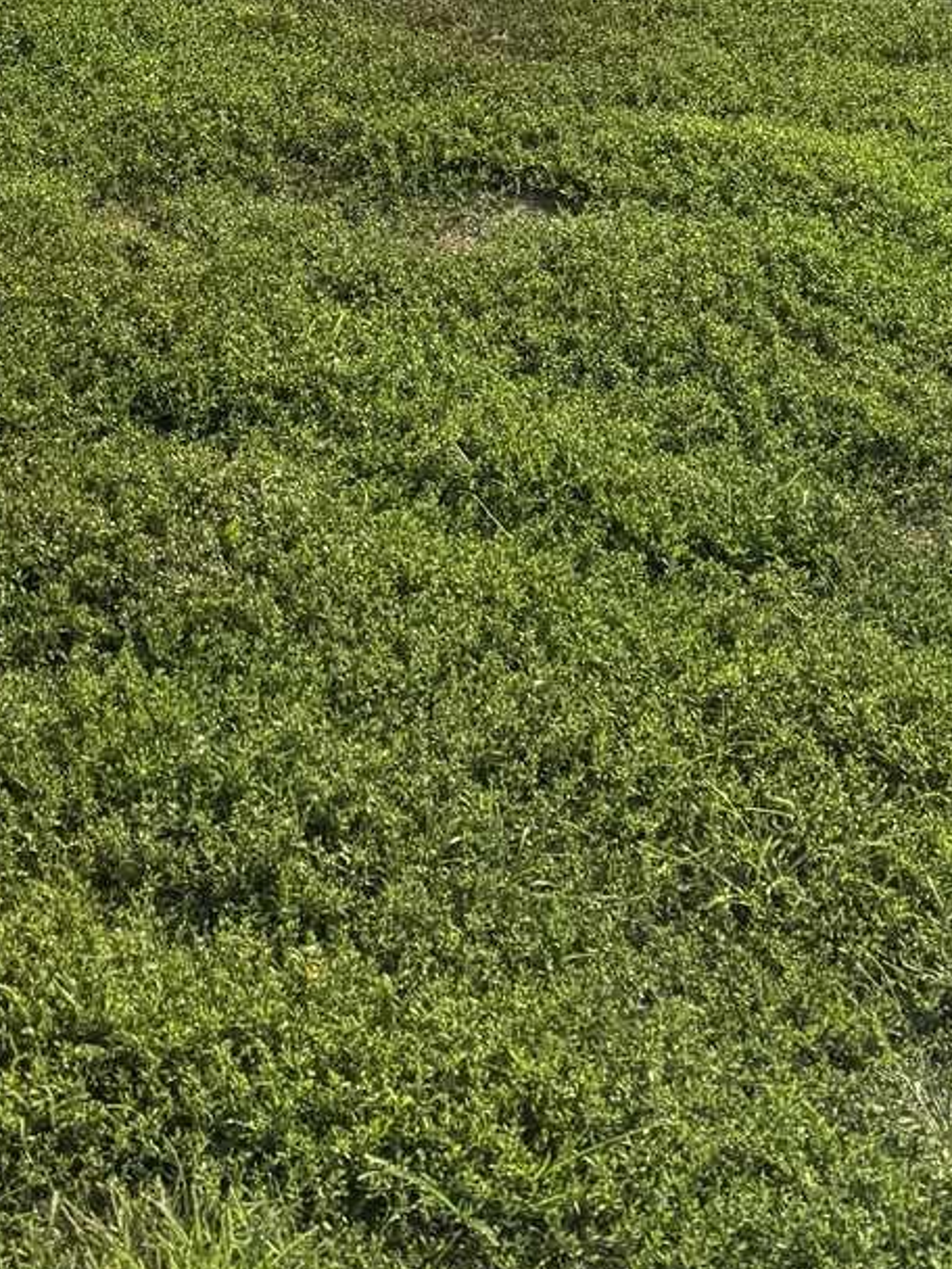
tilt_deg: +0.0
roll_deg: -0.1
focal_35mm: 91
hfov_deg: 16.0
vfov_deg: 17.6
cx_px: 38
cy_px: -973
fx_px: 3337
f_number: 1.78
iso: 80
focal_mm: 6.76
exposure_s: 1/3413
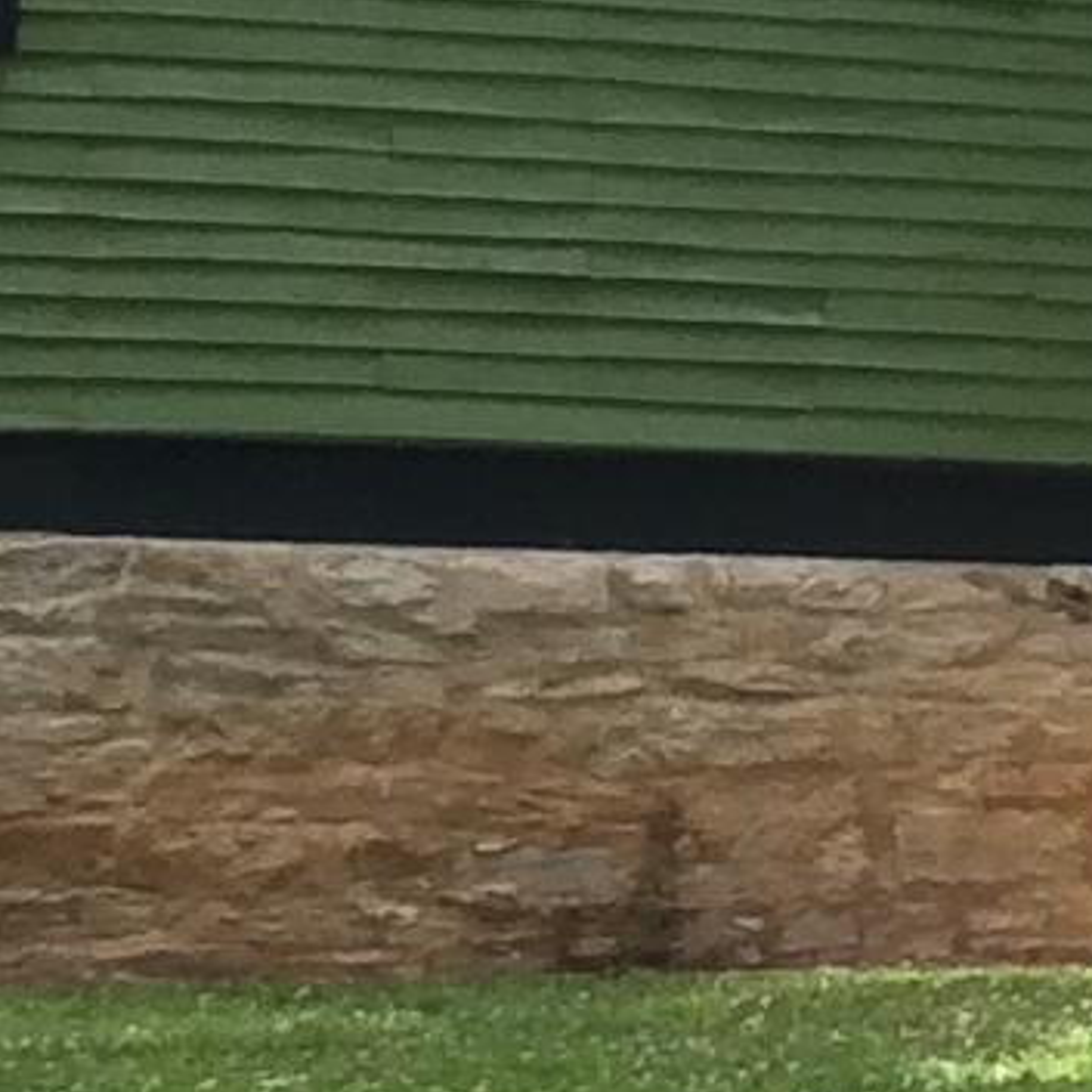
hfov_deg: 7.1
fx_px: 8459
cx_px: 2373
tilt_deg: +6.5
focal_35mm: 237
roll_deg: +0.4
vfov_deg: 7.3
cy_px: -377
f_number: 2.2
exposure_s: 1/394
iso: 32
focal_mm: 4.15
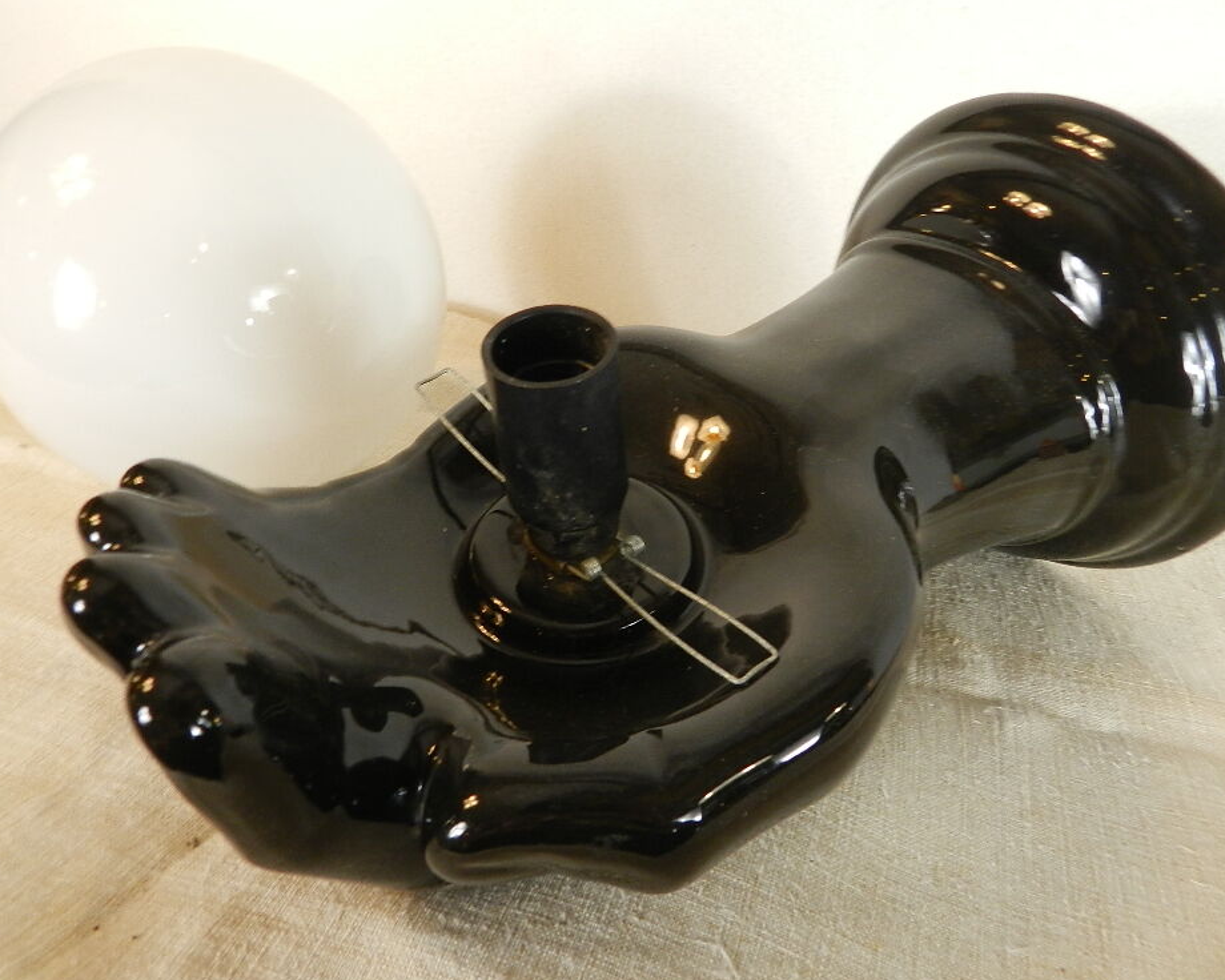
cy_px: 477
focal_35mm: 25
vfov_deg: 56.8
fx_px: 906
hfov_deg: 68.1
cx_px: 597
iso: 250
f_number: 3.4
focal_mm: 4
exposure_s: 1/30
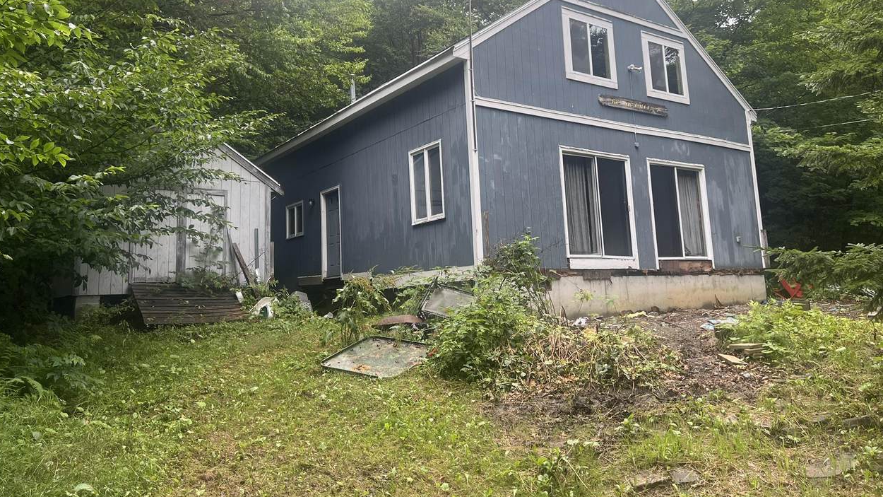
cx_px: 444
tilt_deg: +8.8
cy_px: 198
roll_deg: +3.2
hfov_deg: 66.1
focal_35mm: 29
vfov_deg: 40.0
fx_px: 679
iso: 50
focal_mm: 5.7
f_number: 1.5
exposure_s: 1/418
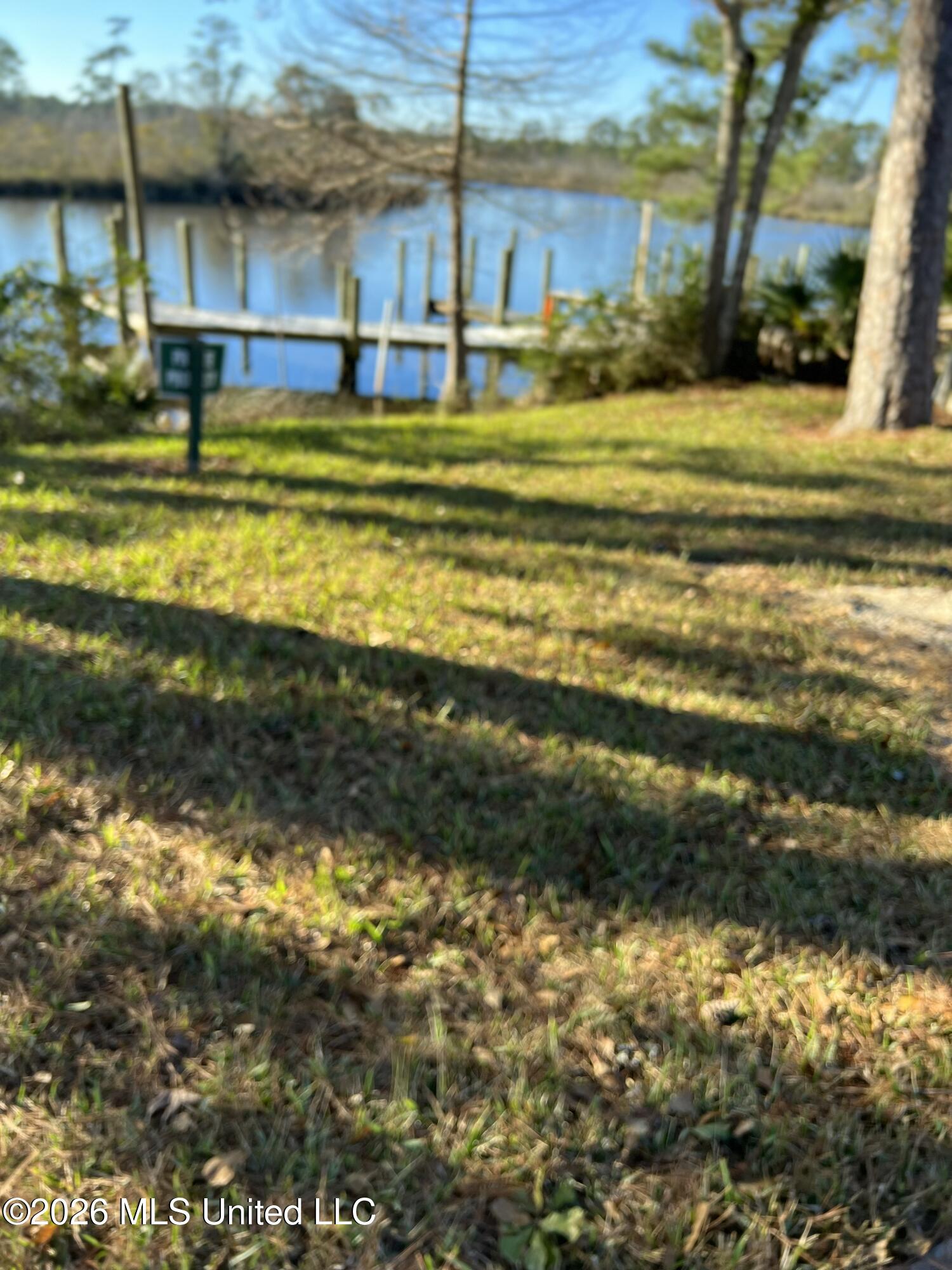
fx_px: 953
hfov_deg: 53.1
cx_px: 476
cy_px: 635
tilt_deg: -26.1
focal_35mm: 26
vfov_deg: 67.3
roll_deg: -4.2
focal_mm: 5.7
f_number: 1.5
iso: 50
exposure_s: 1/797
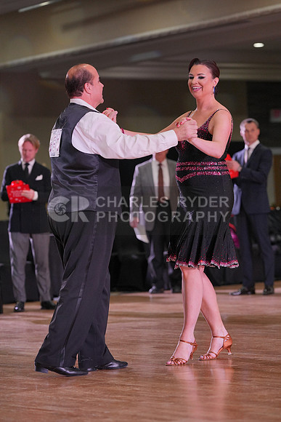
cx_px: 140
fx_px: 1544
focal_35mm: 132
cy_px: 211
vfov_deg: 15.5
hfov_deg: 10.4
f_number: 4
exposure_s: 1/500
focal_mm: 132
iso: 2000
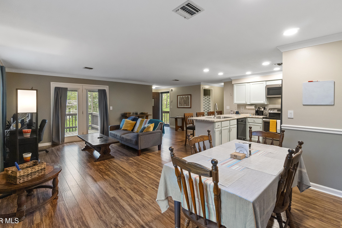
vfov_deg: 73.7
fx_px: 152
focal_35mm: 16
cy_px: 110
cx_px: 171
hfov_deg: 96.7
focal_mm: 10
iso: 800
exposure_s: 1/25
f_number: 8
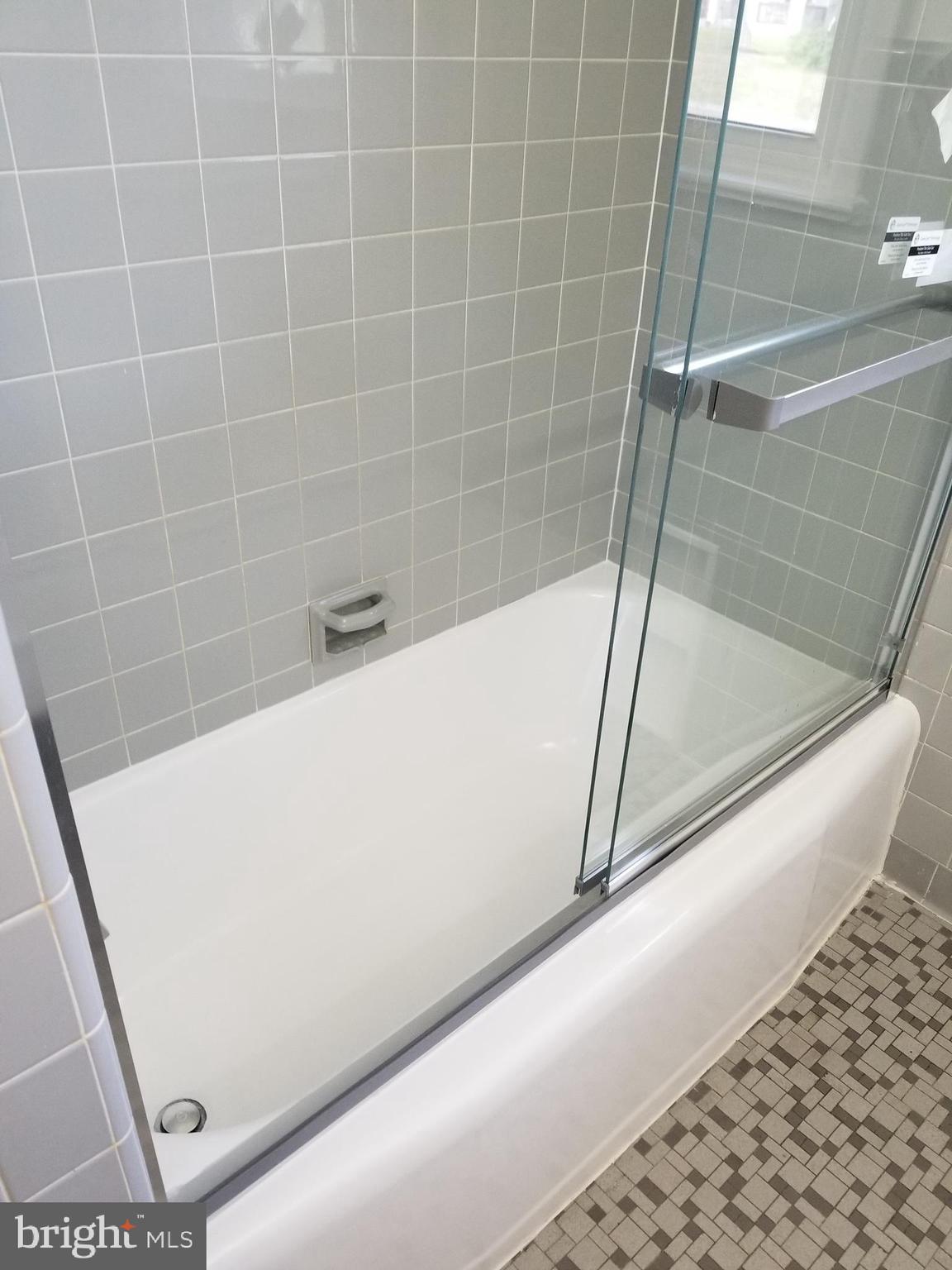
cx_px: 476
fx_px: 953
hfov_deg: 53.1
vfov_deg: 67.3
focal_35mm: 26
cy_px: 635
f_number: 1.7
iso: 160
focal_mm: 4.3
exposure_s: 1/60
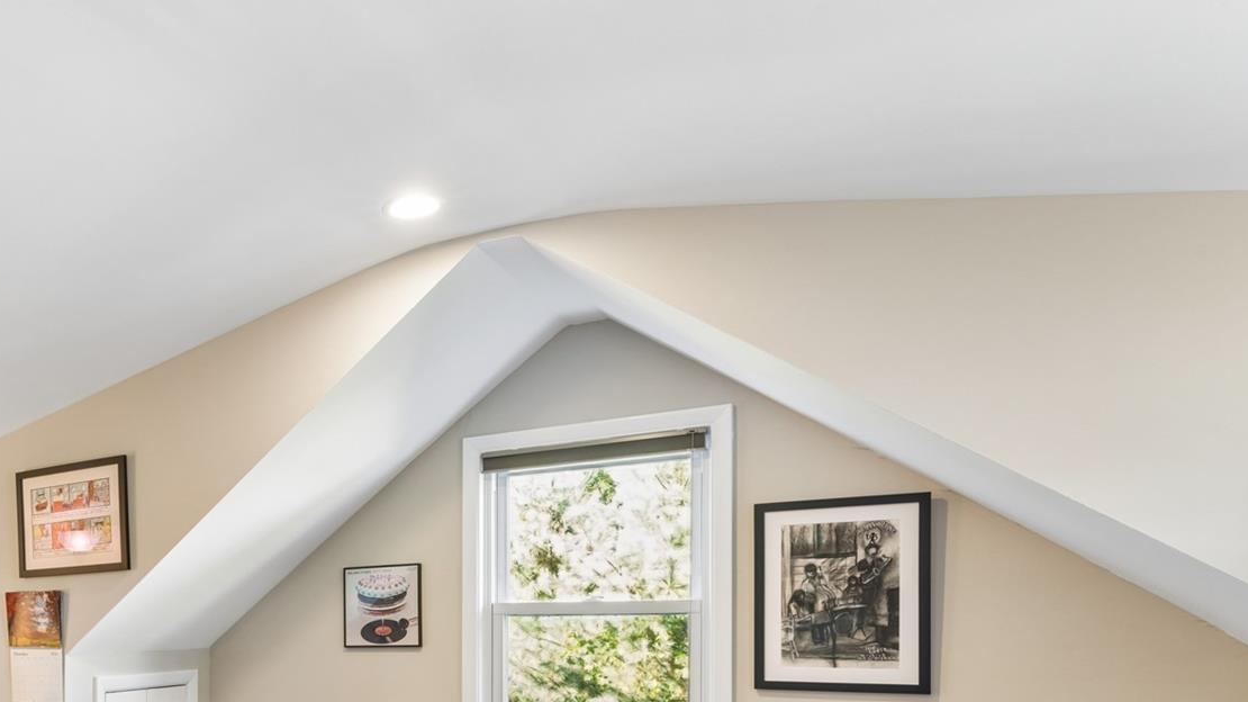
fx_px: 972
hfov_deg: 57.1
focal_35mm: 29
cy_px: 606
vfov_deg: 37.6
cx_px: 145
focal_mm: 15.2
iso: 400
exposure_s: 1/2
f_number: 13
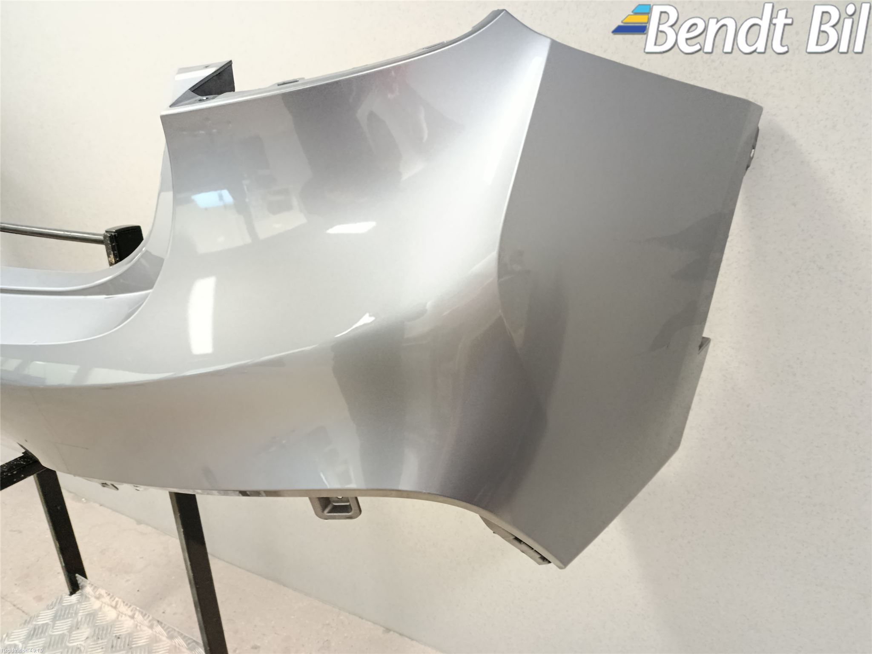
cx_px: 436
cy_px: 327
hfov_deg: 71.6
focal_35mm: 24
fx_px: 605
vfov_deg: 56.8
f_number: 1.7
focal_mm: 5.24
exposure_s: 1/25
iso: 3161
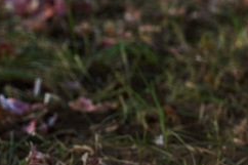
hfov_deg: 9.1
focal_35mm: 212
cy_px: 5
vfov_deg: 6.5
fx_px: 1459
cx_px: 496
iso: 500
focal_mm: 50
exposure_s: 1/4000
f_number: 2
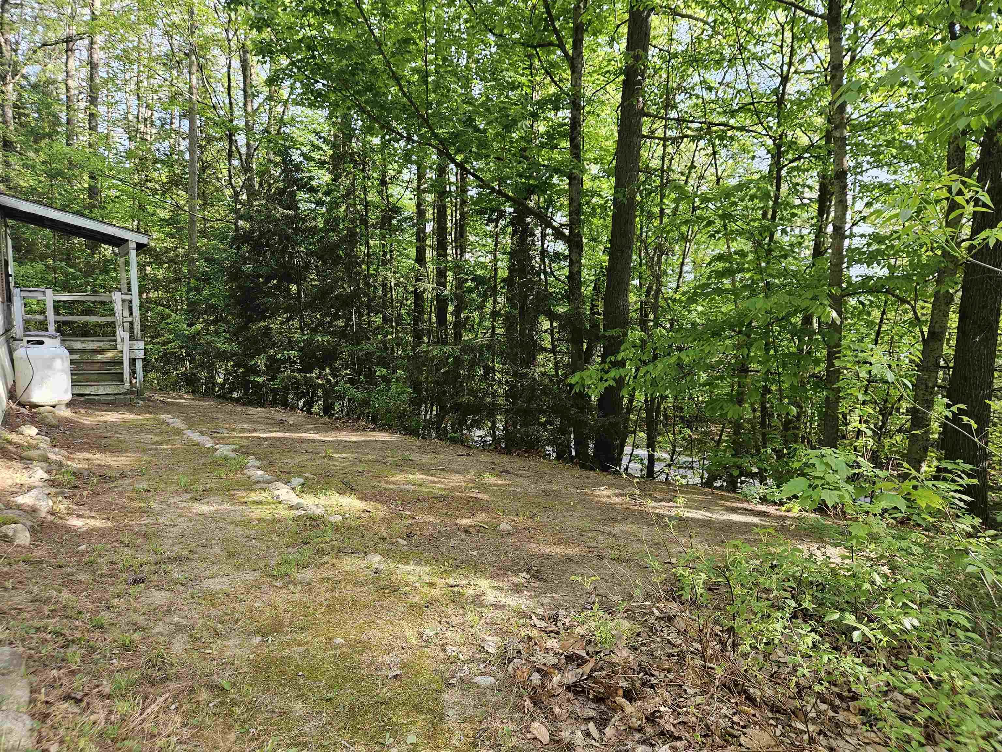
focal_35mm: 23
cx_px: 501
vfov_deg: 58.9
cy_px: 376
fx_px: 666
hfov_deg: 73.9
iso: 32
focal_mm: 5.4
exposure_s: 1/120
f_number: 1.8
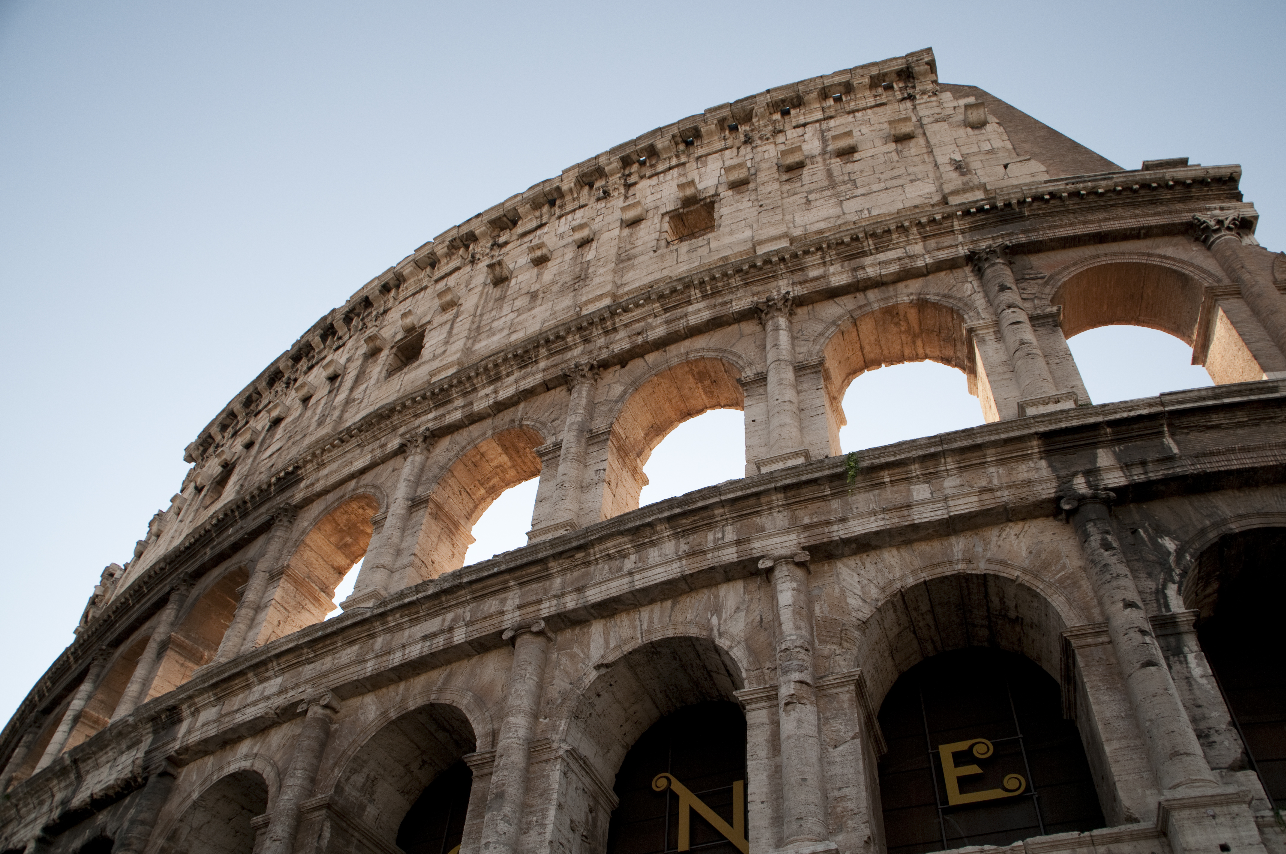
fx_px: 1177
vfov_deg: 39.9
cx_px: 643
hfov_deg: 57.3
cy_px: 427
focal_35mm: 33
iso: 200
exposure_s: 1/640
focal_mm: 22
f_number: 5
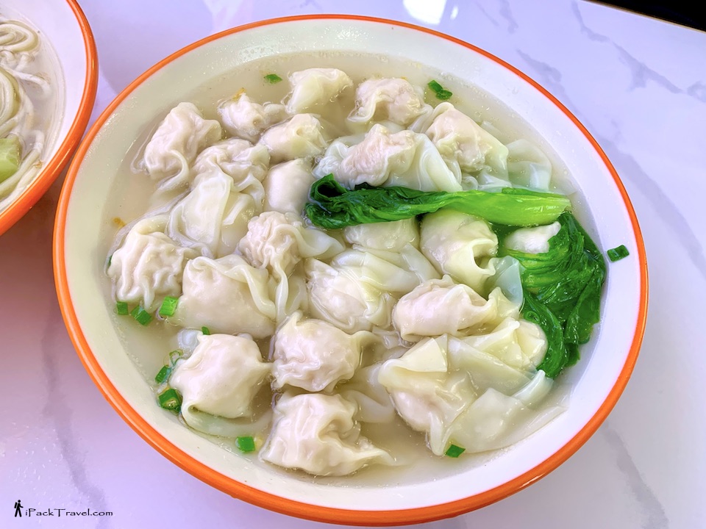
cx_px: 353
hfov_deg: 67.3
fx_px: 530
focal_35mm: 26
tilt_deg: -60.8
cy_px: 264
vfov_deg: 53.1
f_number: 1.8
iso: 100
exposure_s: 1/100
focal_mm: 4.25
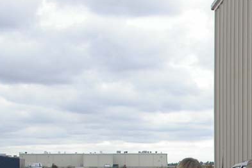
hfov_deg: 18.5
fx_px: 721
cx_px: 323
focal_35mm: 103
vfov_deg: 13.0
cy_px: 202
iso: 100
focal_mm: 7.85
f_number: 6
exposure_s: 1/296
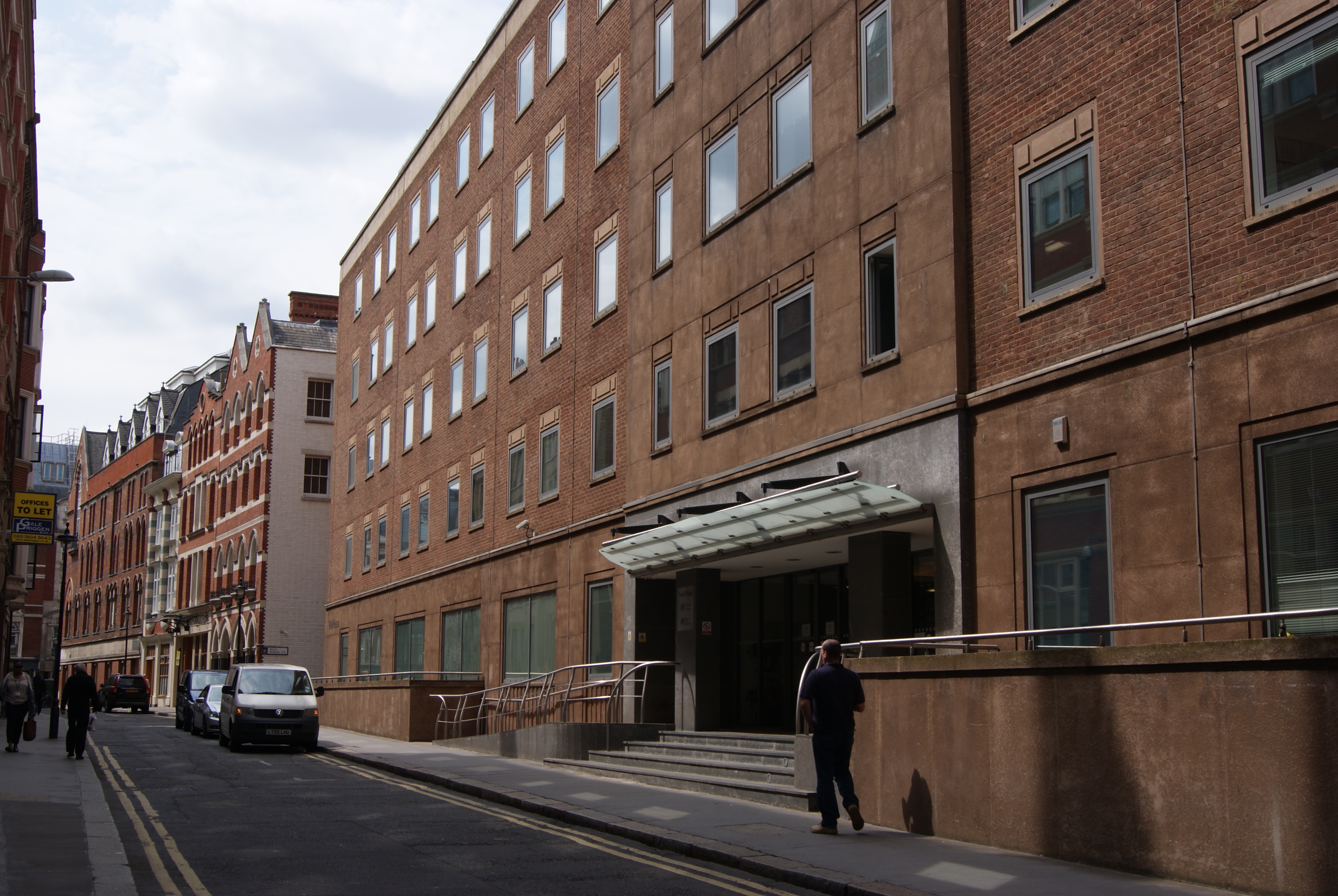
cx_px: 669
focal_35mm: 42
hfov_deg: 46.3
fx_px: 1563
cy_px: 448
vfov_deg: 32.0
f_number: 11
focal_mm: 28
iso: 100
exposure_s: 1/160
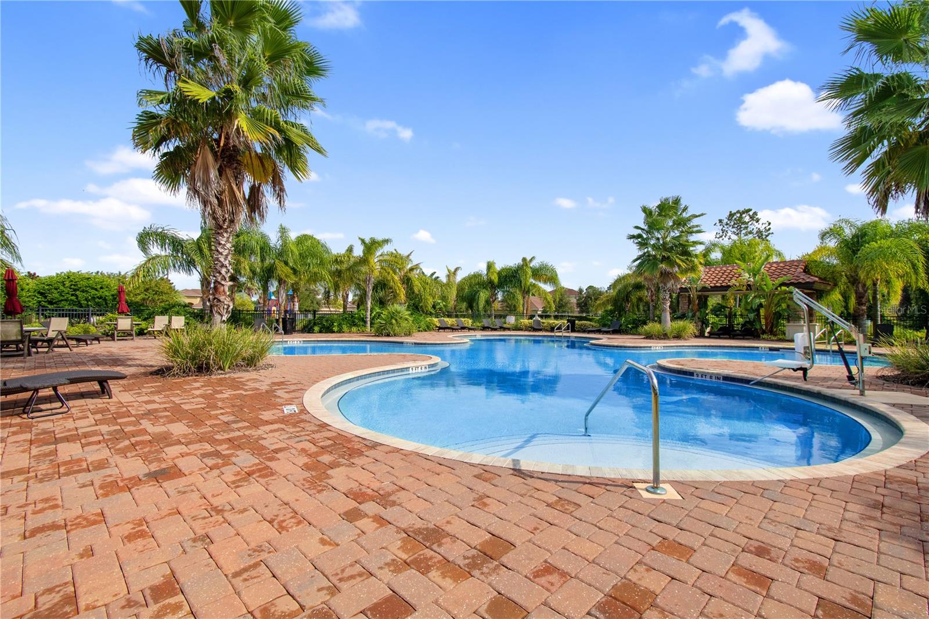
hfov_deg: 100.4
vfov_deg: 77.3
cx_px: 464
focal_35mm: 15
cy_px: 310
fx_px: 387
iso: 400
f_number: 8
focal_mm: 10
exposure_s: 1/1000
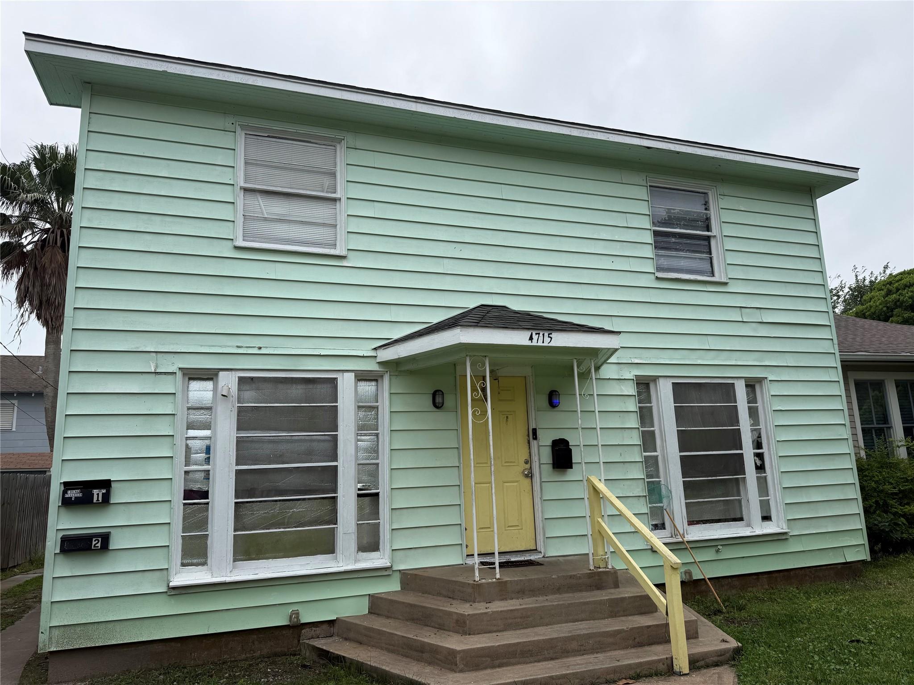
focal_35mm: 24
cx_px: 457
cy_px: 342
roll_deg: +2.1
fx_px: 634
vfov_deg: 56.8
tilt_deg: +11.3
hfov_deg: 71.6
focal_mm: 6.76
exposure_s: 1/6711
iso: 80
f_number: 1.78
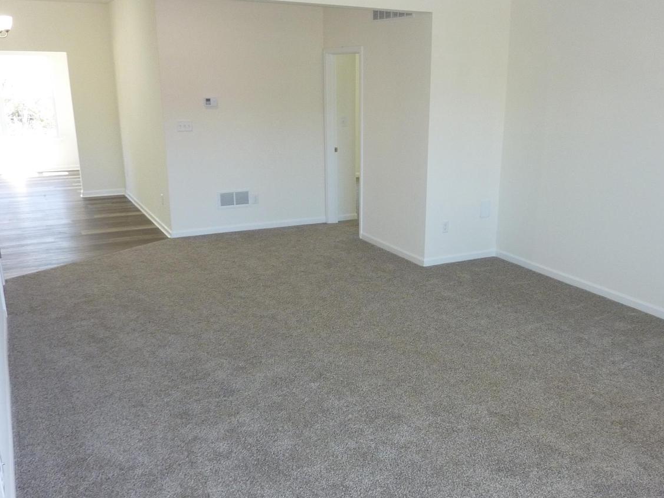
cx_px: 405
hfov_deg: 56.3
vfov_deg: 44.1
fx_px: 614
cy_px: 280
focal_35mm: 32
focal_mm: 4.1
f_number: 3.3
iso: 160
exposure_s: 1/30
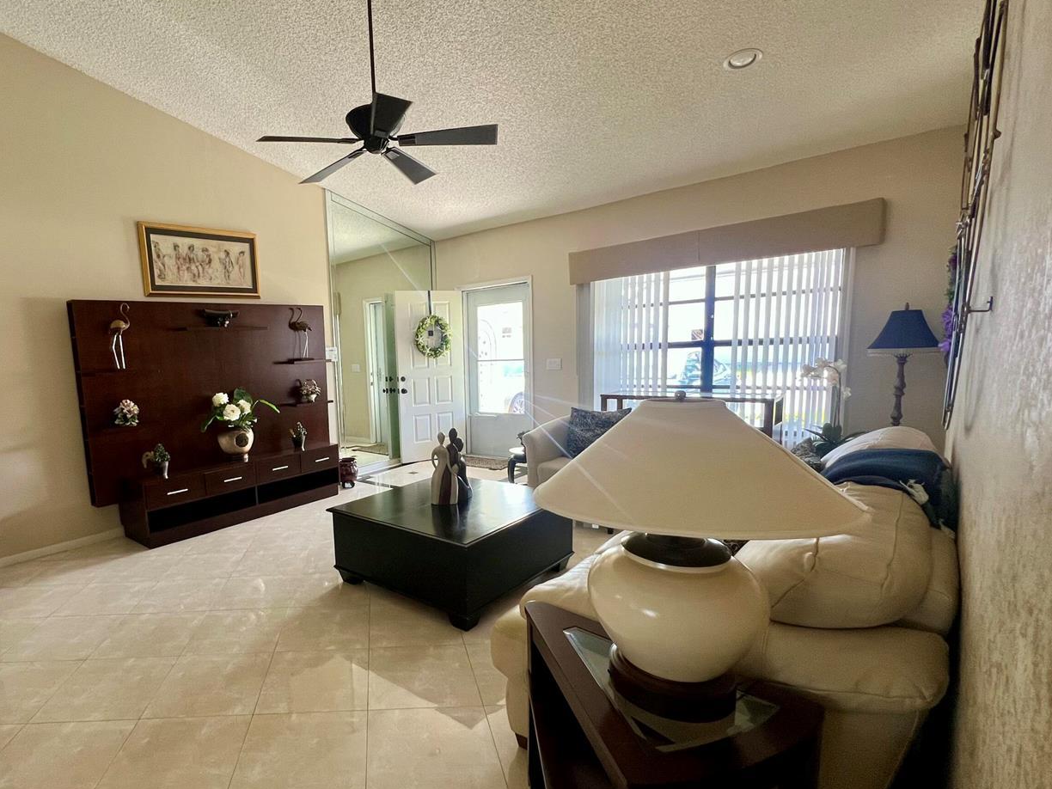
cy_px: 427
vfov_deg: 74.6
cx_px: 370
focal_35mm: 17
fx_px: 517
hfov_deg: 88.5
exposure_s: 1/99
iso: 125
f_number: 1.8
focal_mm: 1.57
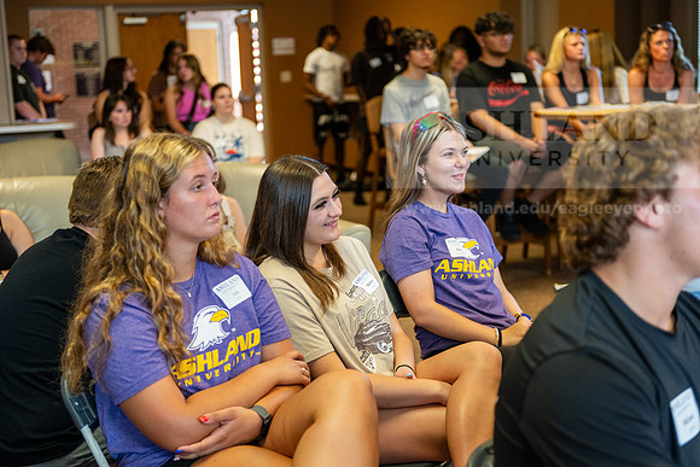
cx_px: 350
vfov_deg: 24.2
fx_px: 1089
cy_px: 234
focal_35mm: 56
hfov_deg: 35.6
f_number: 2.8
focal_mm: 56
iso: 1250
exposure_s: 1/200
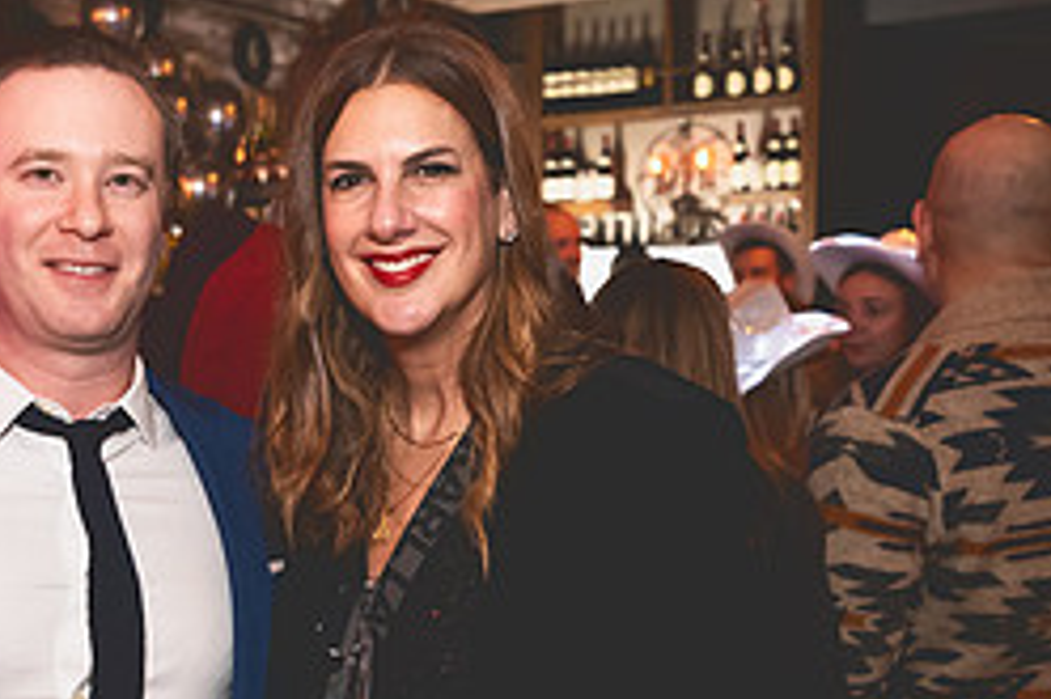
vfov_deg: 23.0
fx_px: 1692
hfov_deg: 33.9
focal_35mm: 58
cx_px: 280
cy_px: 578
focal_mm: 24
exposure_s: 1/80
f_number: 3.2
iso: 3200
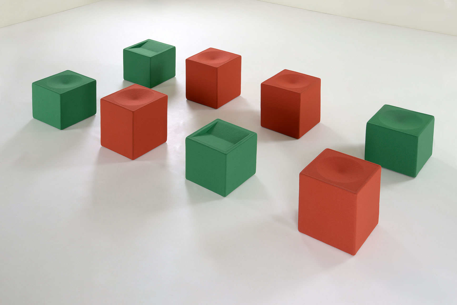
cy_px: 152
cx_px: 228
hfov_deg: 38.2
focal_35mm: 52
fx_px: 660
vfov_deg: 26.0
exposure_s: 1/1.6
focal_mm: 52
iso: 100
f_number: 16
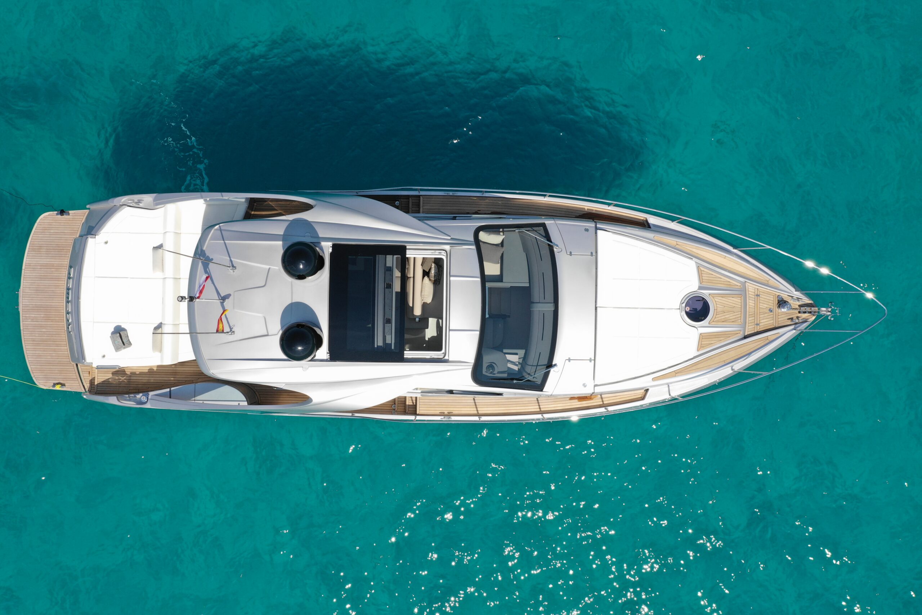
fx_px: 717
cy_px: 308
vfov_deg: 46.4
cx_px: 461
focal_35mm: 28
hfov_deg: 65.5
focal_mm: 10.26
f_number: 5.6
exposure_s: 1/500
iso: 100
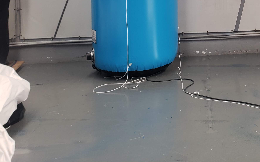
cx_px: 294
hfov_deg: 29.0
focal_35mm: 63
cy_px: -57
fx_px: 446
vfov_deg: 18.9
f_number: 2.4
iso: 80
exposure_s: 1/50
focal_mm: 4.3
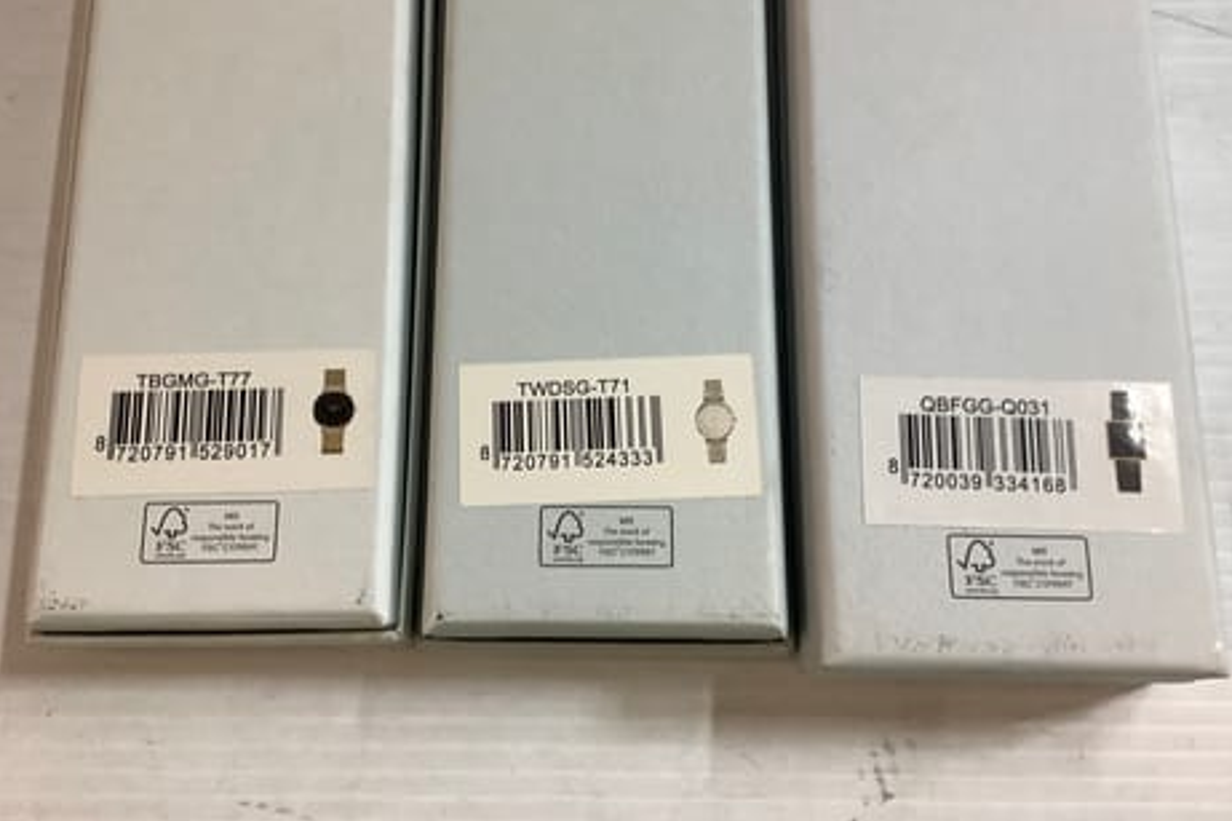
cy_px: 362
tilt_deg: -73.5
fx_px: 1197
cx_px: 580
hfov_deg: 54.4
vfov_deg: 37.8
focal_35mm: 35
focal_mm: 3.3
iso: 100
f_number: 2.4
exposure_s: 1/50
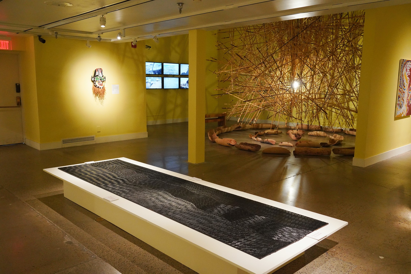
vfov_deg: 42.3
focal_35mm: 31
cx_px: 206
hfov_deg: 60.3
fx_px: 354
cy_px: 137
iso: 6400
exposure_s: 1/100
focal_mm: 31
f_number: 7.1
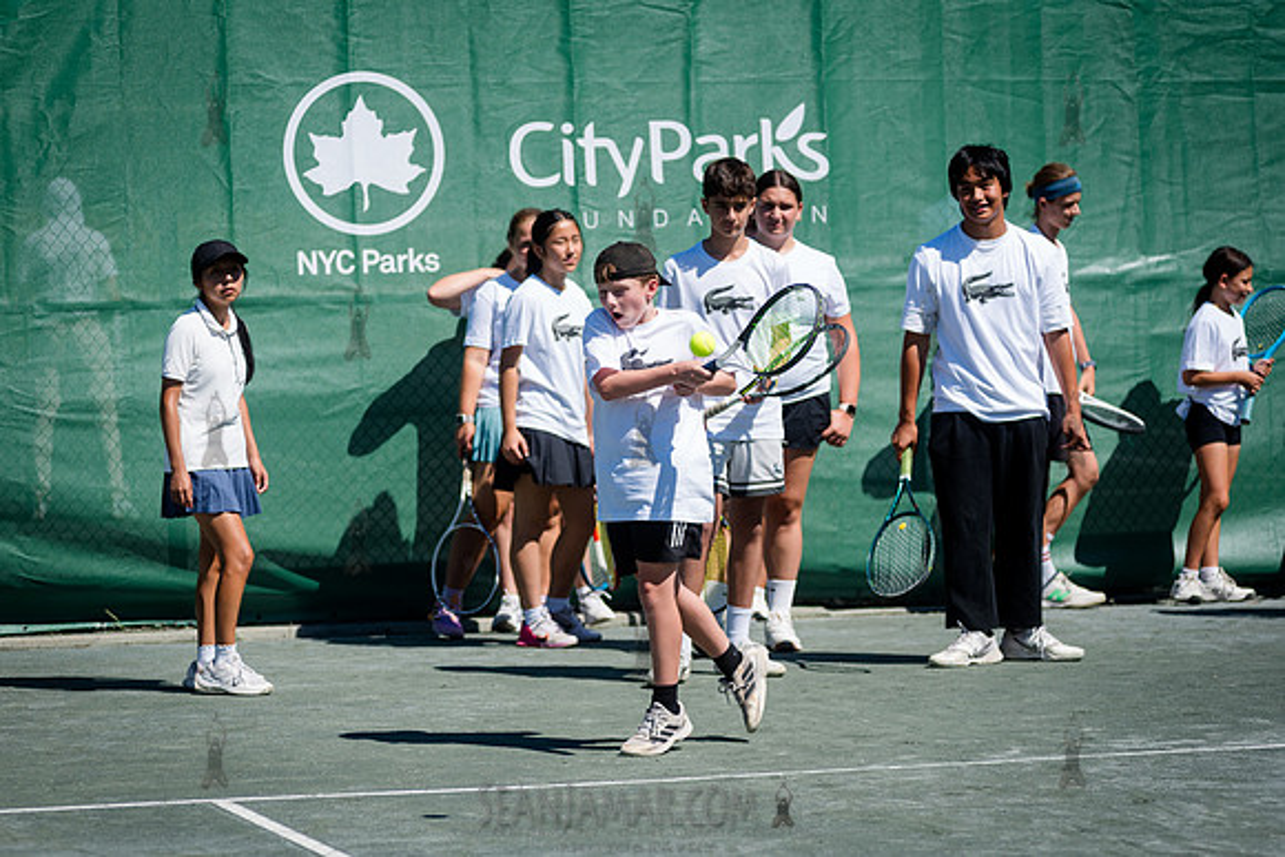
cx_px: 642
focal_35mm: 155
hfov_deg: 13.2
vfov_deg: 8.9
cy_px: 428
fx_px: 5534
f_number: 4
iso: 200
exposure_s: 1/2500
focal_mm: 155
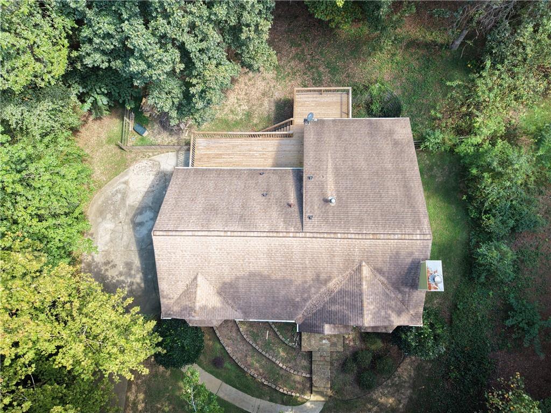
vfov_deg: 56.8
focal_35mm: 24
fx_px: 382
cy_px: 206
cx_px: 276
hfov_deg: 71.6
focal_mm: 8.67
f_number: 1.8
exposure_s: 1/15
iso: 280
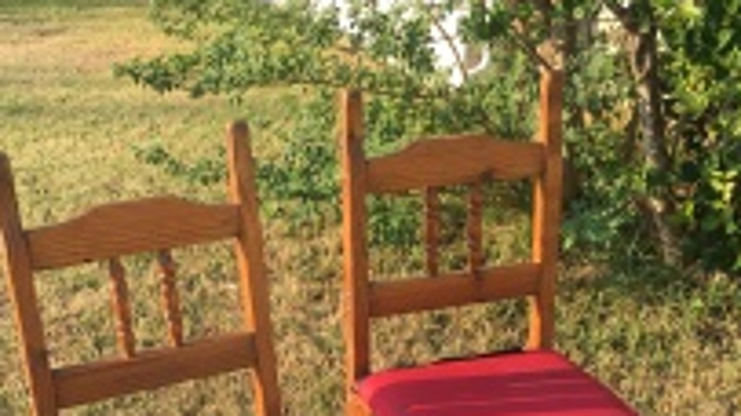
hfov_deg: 36.5
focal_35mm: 57
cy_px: 438
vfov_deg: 20.2
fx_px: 1120
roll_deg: +0.4
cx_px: 310
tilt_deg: -27.3
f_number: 2.2
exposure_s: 1/273
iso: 25
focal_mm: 4.15
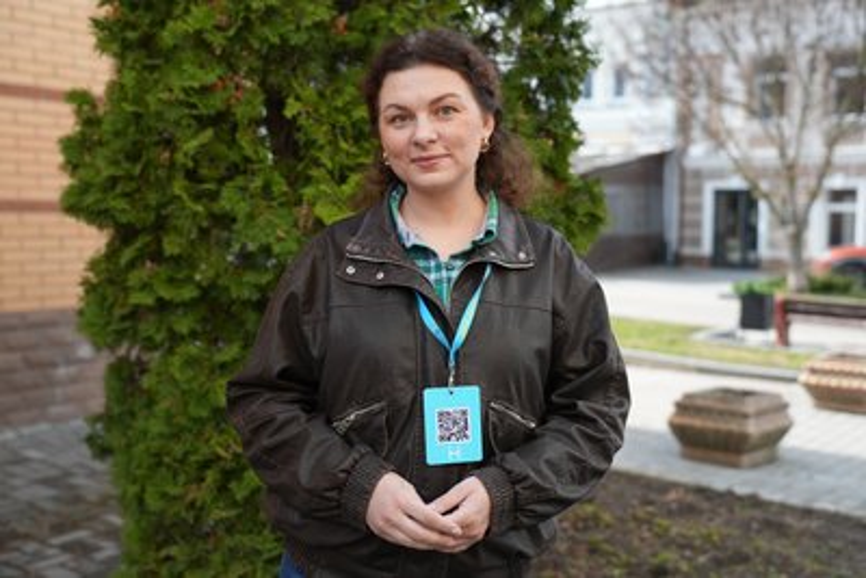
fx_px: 963
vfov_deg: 33.4
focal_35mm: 40
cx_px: 433
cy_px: 289
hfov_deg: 48.4
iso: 320
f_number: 2.8
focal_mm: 40
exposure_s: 1/200
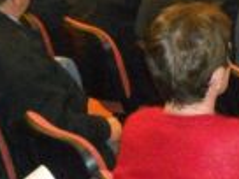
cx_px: 424
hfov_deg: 12.9
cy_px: -134
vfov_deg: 10.1
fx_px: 967
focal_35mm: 140
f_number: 3.9
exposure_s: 1/30
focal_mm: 6.9
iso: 1000
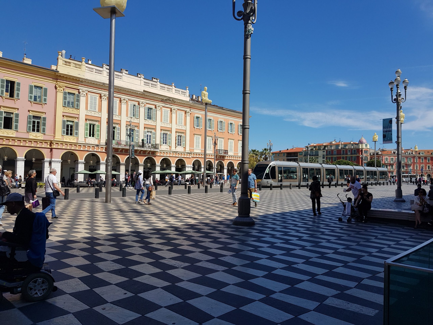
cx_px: 216
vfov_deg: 53.1
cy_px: 162
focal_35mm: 26
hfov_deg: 67.3
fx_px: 325
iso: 40
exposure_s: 1/3120
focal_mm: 4.2
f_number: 1.7
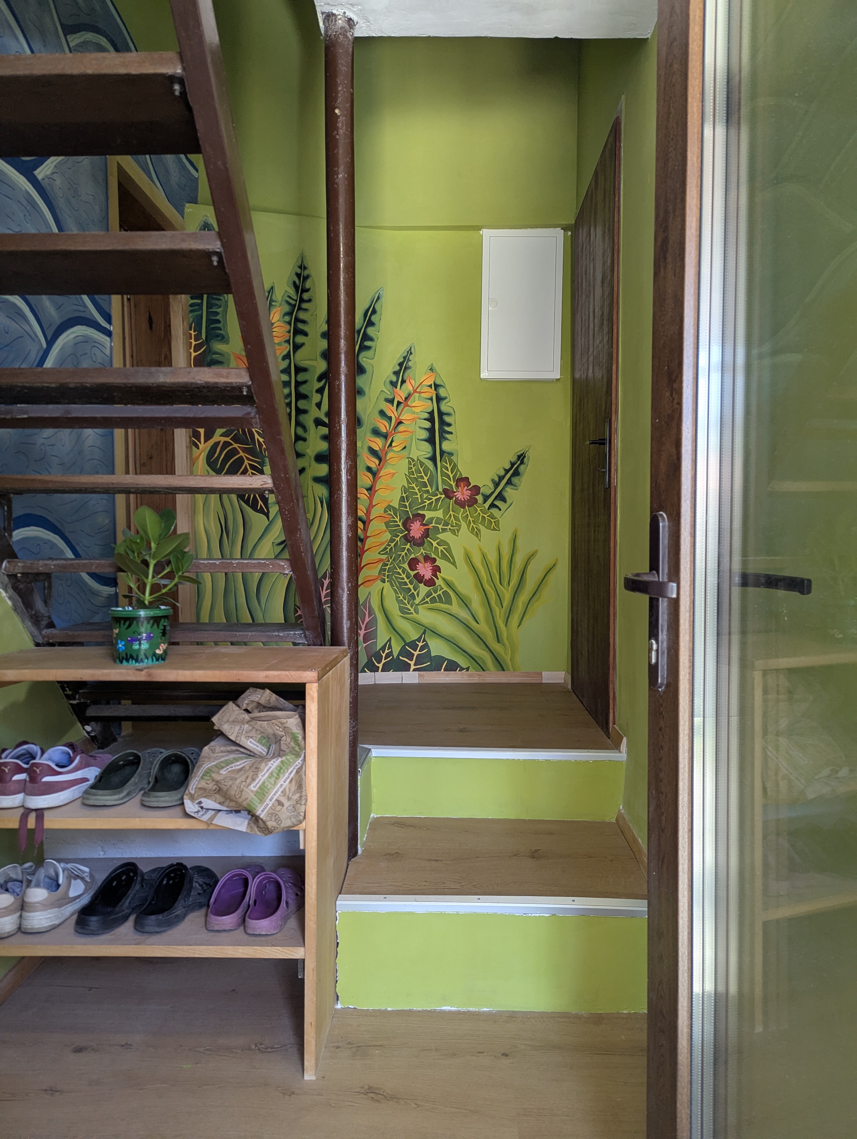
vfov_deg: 71.5
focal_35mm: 24
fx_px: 790
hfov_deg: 56.9
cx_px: 428
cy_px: 570
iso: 143
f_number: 1.85
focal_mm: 6.81
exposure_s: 1/34.6
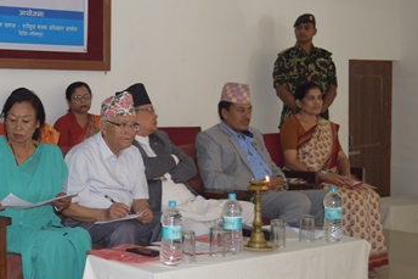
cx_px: 33
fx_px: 778
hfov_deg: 28.8
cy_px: 121
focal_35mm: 67
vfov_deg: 20.3
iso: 400
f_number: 4
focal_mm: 24
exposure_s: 1/50
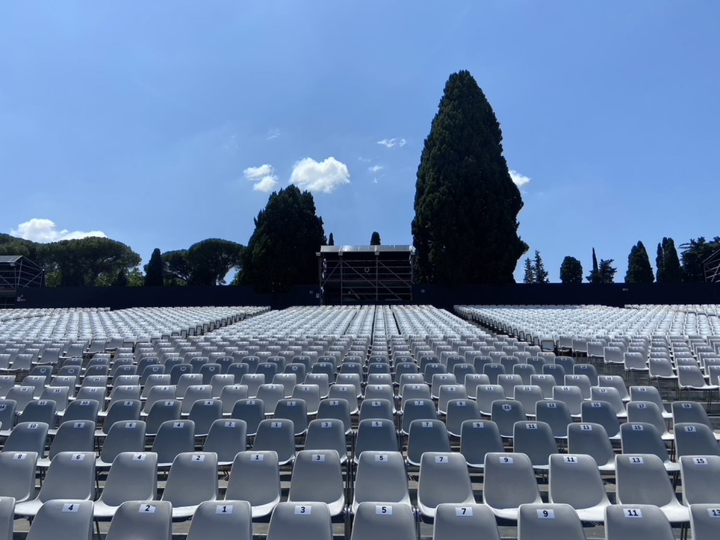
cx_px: 360
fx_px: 541
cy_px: 270
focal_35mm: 26
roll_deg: -0.7
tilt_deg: +11.3
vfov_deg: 53.1
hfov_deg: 67.3
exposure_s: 1/4115
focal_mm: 4.25
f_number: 1.8
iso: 32
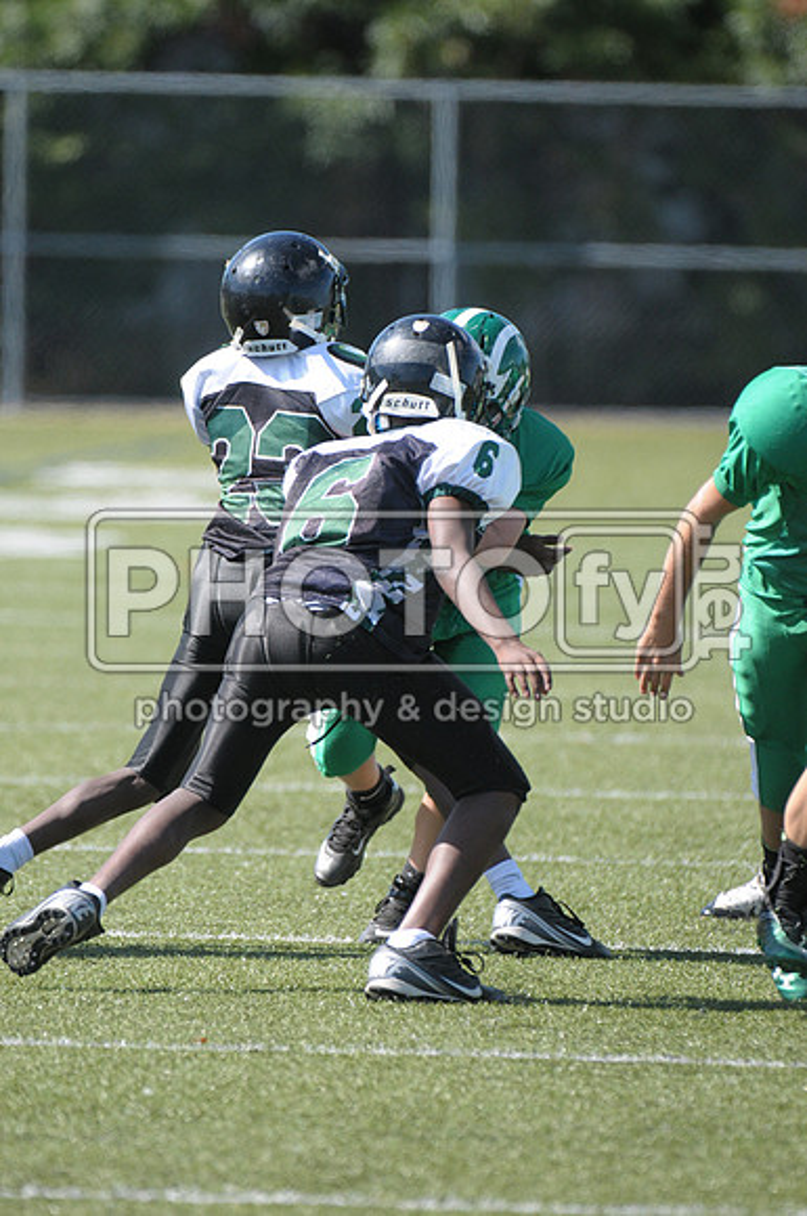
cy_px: 608
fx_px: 16693
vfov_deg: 4.2
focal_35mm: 495
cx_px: 404
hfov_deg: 2.8
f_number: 4
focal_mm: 330
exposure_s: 1/2500
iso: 640
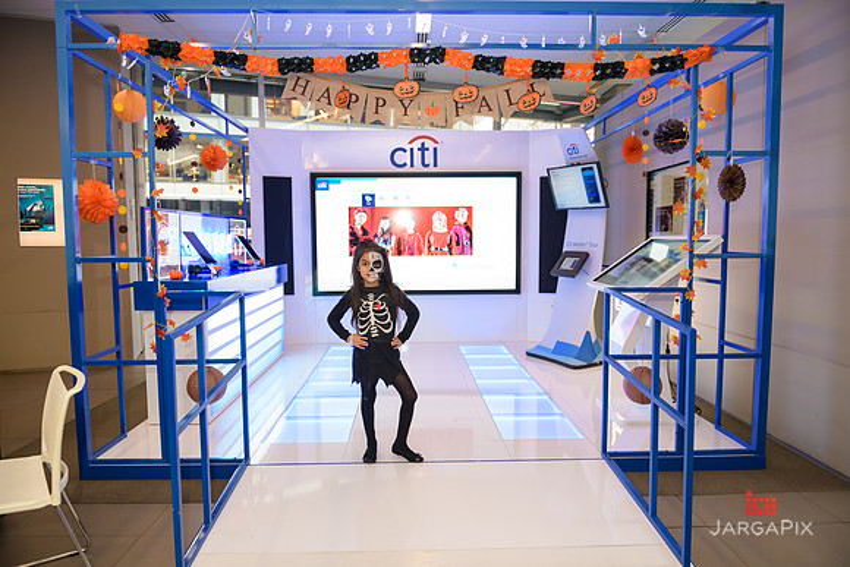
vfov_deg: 53.2
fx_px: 567
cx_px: 425
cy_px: 284
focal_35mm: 24
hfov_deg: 73.7
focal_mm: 24
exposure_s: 1/125
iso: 800
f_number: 3.2
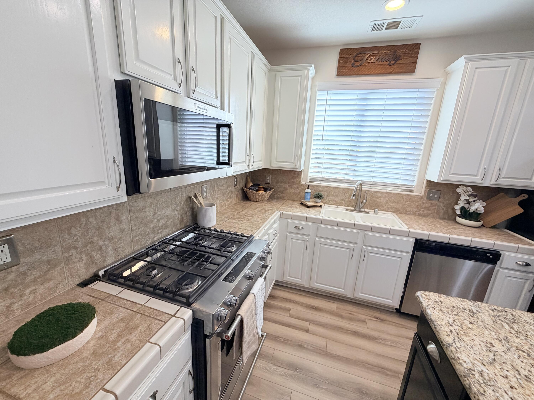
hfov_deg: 102.1
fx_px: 216
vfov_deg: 85.7
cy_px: 200
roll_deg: -3.1
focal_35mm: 14
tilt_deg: -13.7
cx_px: 267
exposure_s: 1/120
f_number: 2.2
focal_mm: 2.22
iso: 100
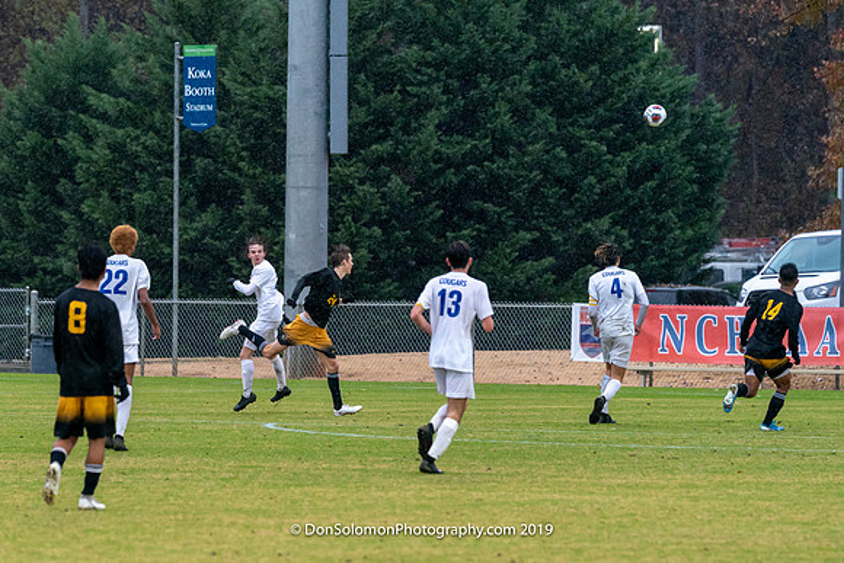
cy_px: 383
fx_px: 7887
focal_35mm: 336
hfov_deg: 6.1
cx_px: 269
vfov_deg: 4.1
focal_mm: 247
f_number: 5.6
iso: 3200
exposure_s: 1/1000
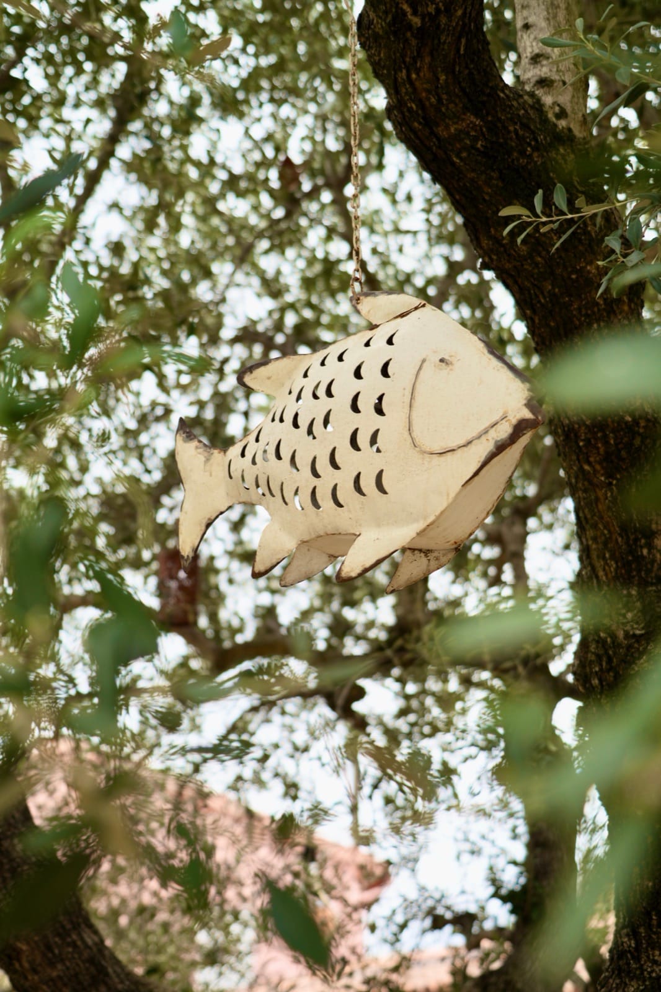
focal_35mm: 61
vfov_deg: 32.9
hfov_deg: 22.3
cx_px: 330
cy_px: 496
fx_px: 1681
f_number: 5
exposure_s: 1/160
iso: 160
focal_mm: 61
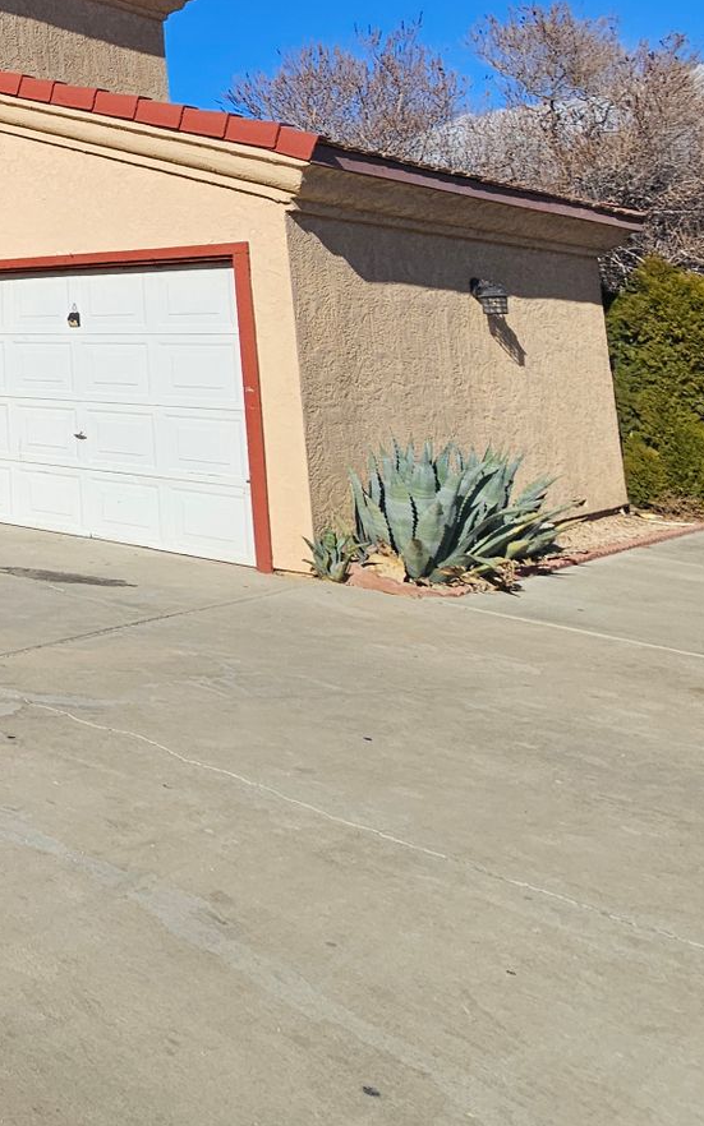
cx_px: -496
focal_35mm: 30
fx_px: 921
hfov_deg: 24.2
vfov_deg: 57.9
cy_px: 218
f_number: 2.2
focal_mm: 2.2
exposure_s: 1/3778
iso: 50
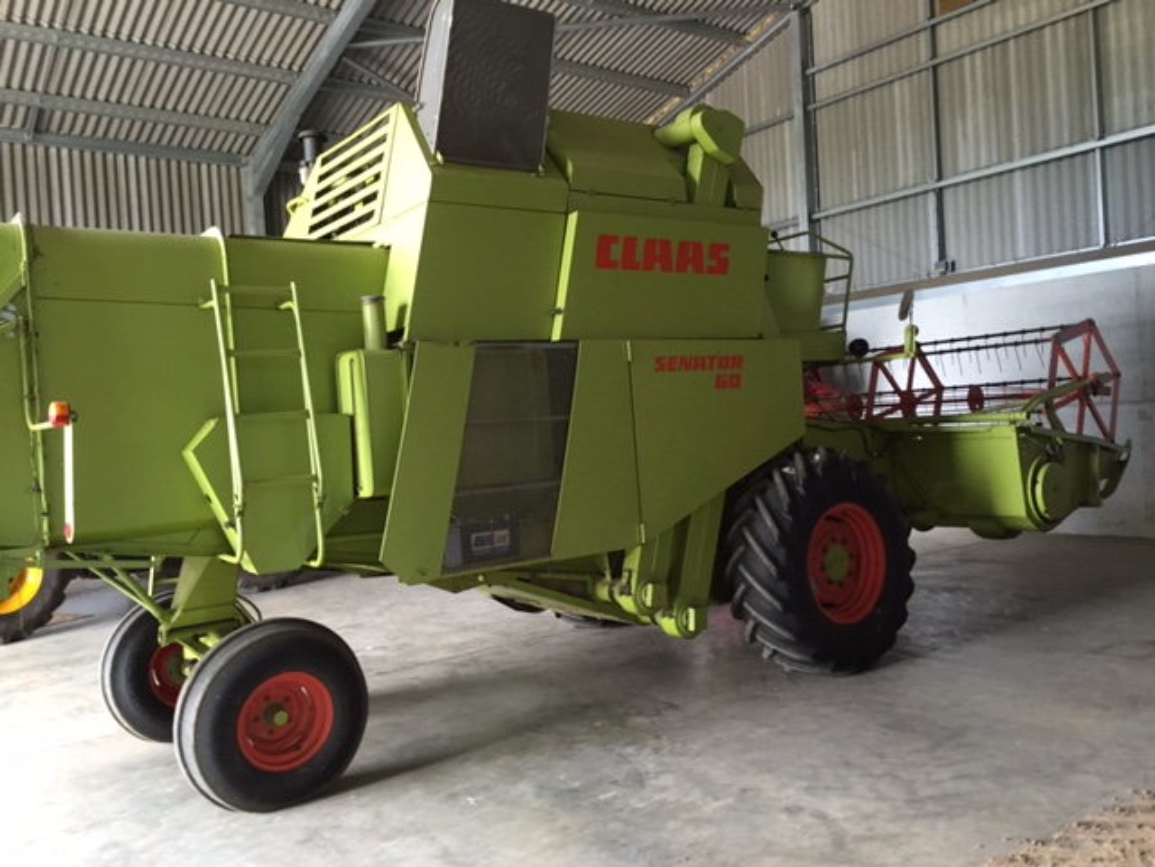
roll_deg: +1.8
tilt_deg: +0.0
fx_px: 968
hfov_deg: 61.7
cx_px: 578
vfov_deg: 48.2
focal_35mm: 29
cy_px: 434
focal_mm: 4.15
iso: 160
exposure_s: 1/33
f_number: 2.2
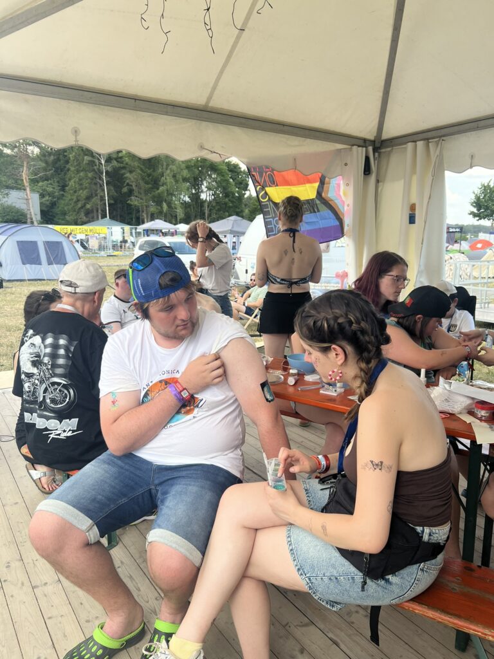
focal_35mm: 26
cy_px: 330
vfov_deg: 67.3
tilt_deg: -10.2
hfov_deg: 53.1
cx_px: 247
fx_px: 495
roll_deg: +0.7
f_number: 1.5
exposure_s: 1/718
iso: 50
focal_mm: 5.7
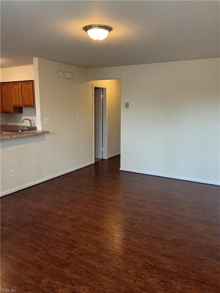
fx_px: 246
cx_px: 110
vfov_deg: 61.7
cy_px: 146
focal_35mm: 29
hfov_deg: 48.2
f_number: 1.8
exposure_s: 1/60
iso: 100
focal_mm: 3
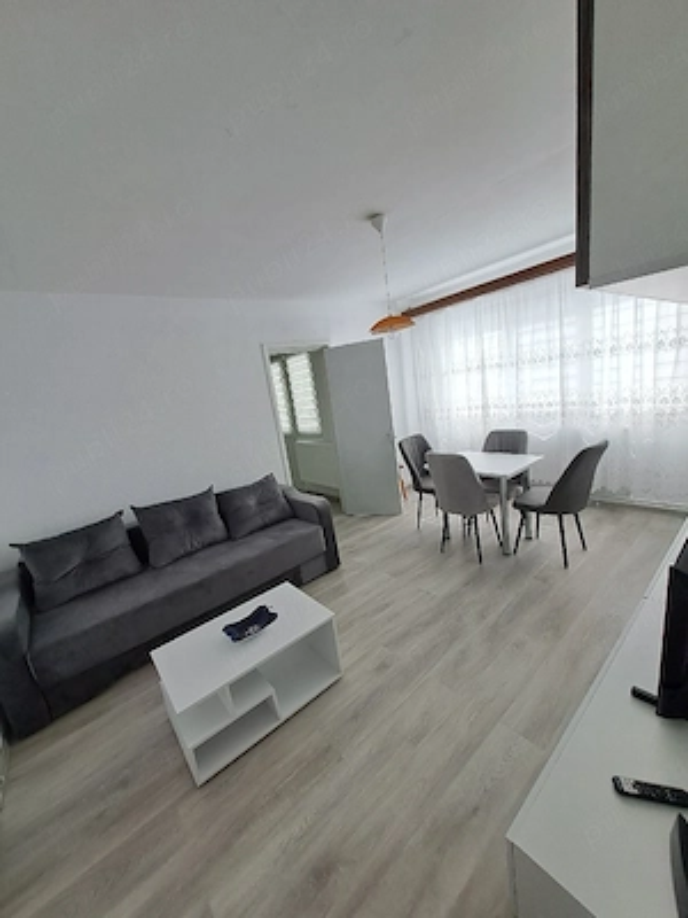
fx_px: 345
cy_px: 459
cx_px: 344
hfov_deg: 89.9
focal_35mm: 13
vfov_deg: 106.2
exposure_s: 1/111
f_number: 2.2
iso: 40
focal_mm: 1.42
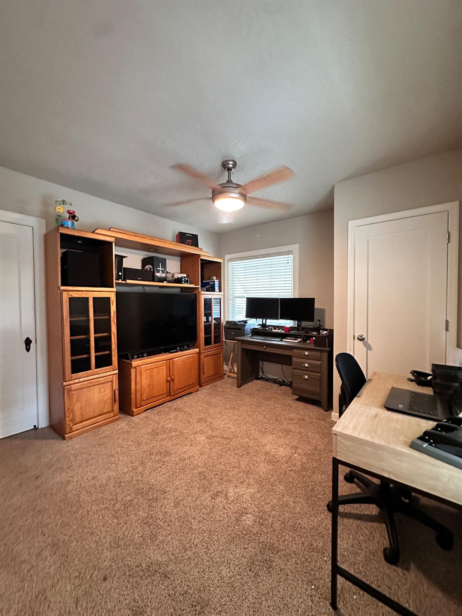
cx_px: 231
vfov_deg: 102.1
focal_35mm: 14
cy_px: 308
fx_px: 249
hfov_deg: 85.7
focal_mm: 2.22
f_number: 2.2
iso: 1000
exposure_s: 1/60
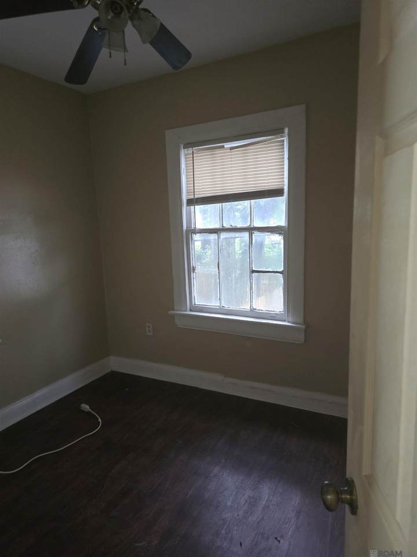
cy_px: 278
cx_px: 208
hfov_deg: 58.9
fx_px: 369
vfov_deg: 73.9
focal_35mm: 23
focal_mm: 6.3
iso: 1000
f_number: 1.7
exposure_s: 1/60
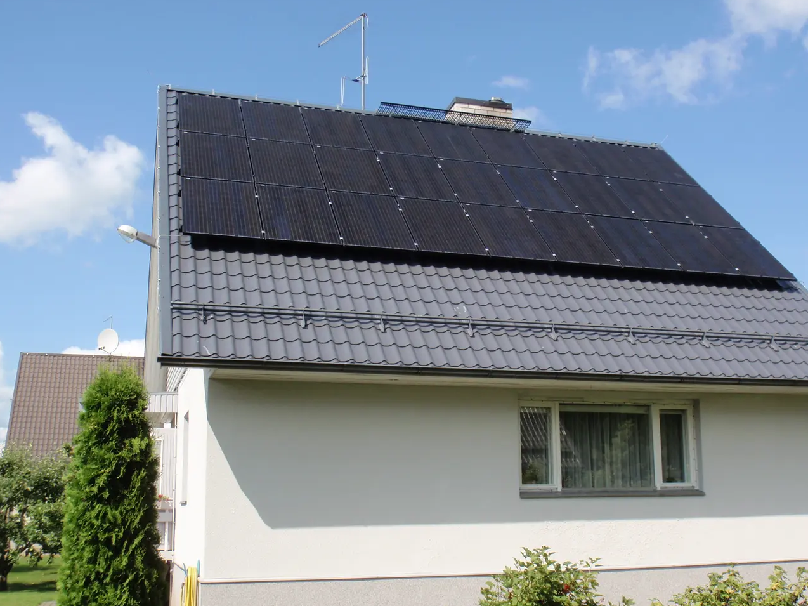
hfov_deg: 45.7
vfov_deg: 35.0
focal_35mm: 41
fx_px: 957
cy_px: 356
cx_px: 460
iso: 64
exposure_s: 1/100
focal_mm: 6.07
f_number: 9
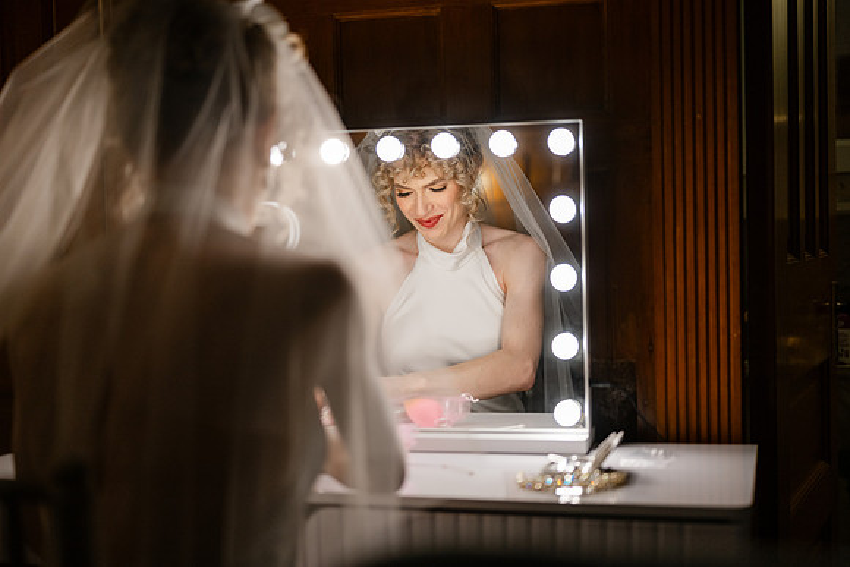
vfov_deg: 27.0
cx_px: 425
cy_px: 284
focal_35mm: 50
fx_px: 1181
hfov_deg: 39.6
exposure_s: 1/320
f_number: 1.8
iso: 250
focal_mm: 50
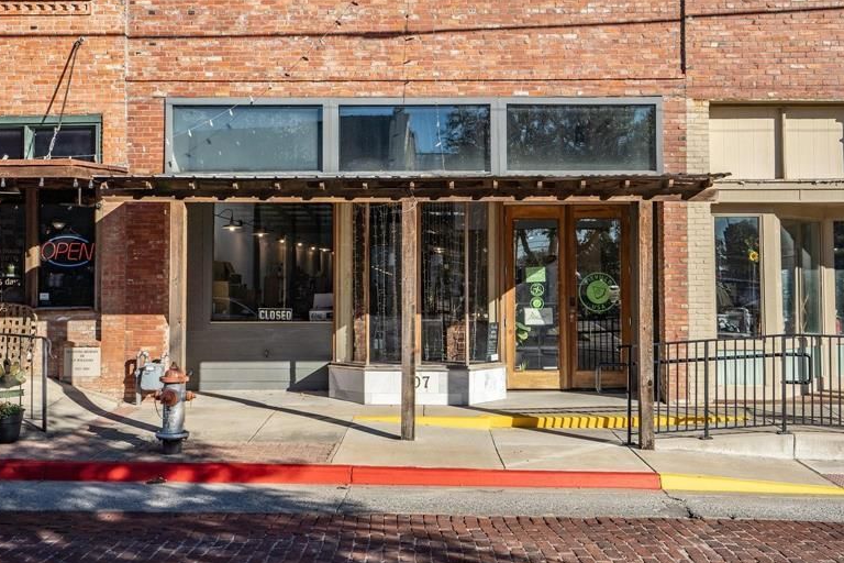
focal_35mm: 40
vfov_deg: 33.3
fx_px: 938
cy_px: 231
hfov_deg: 48.4
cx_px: 441
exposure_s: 1/125
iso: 100
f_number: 7.1
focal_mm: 30
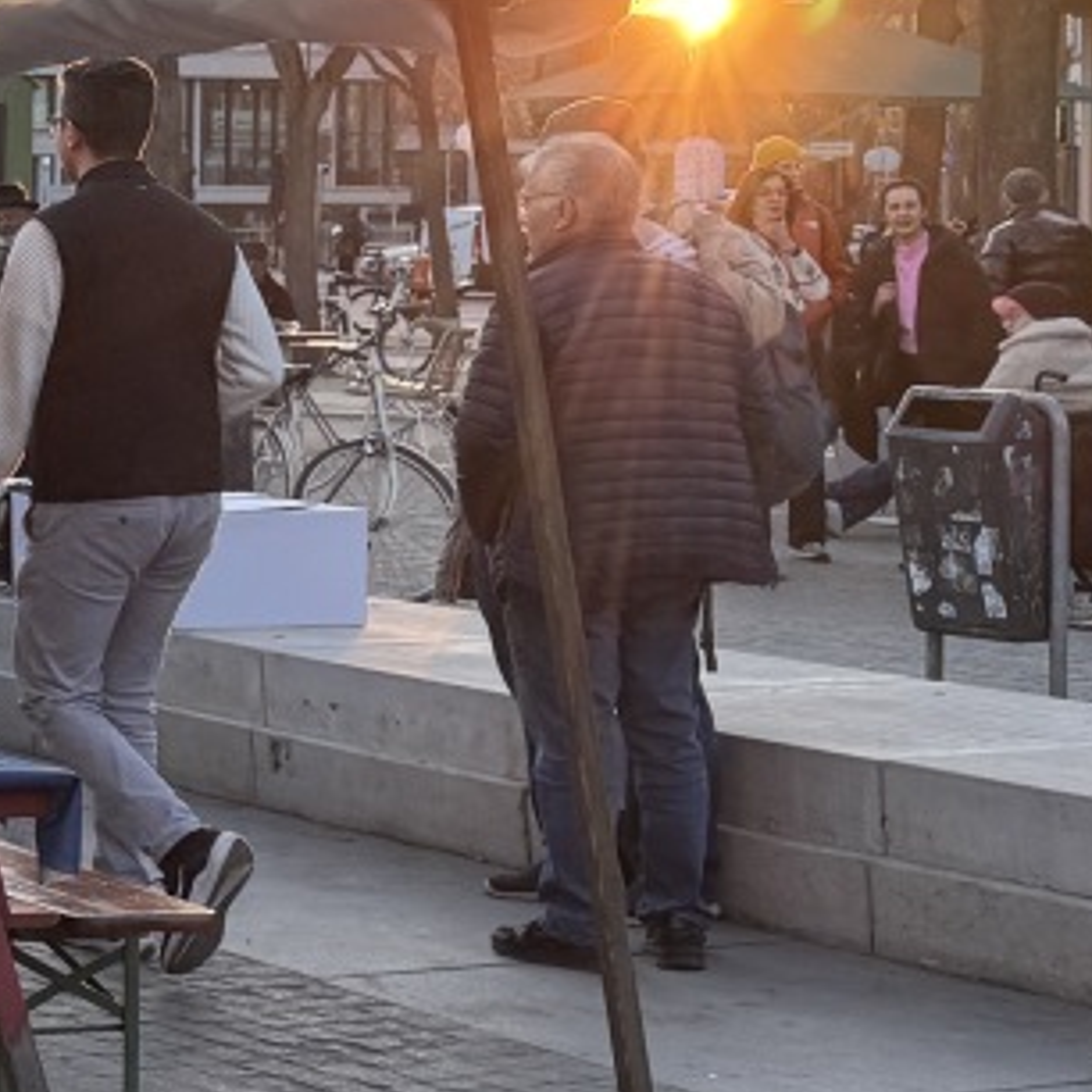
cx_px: -774
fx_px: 3712
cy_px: 277
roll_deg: +0.1
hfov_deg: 14.9
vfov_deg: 16.7
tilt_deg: -1.0
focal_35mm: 104
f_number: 1.78
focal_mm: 6.76
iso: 80
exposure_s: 1/765
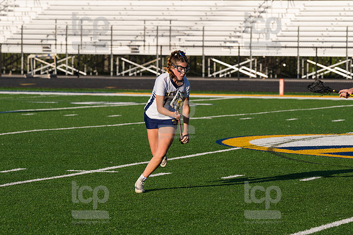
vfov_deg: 5.9
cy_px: 118
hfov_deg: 8.9
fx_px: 2274
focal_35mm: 232
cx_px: 176
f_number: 5.6
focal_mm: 155
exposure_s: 1/1600
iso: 250
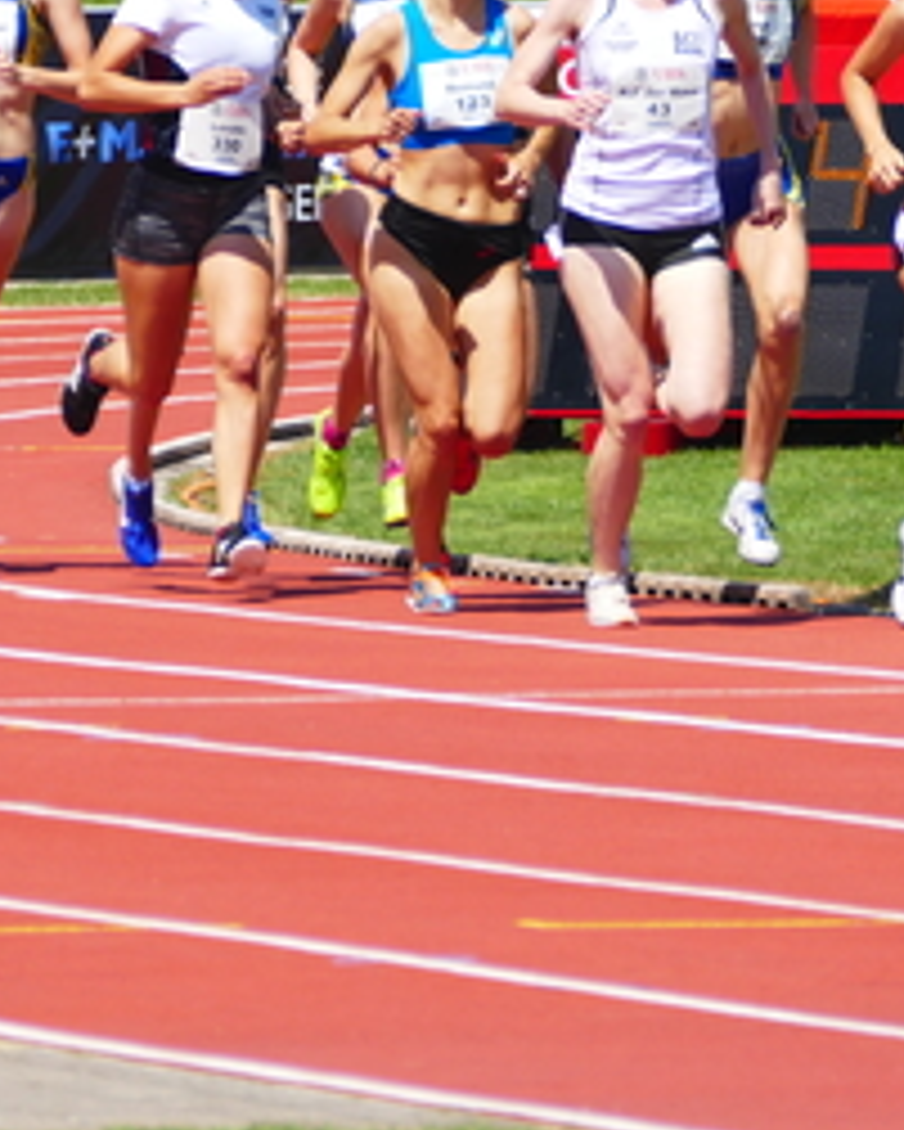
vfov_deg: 2.6
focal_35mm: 750
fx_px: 25068
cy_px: 419
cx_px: 441
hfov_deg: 2.1
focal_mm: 135.82
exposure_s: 1/1000
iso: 125
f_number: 4
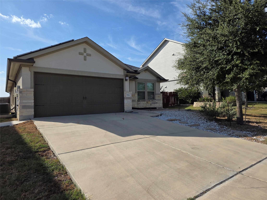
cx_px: 134
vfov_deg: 58.9
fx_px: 177
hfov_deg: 73.9
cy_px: 100
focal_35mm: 23
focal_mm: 6.3
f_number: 1.7
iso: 80
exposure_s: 1/5958
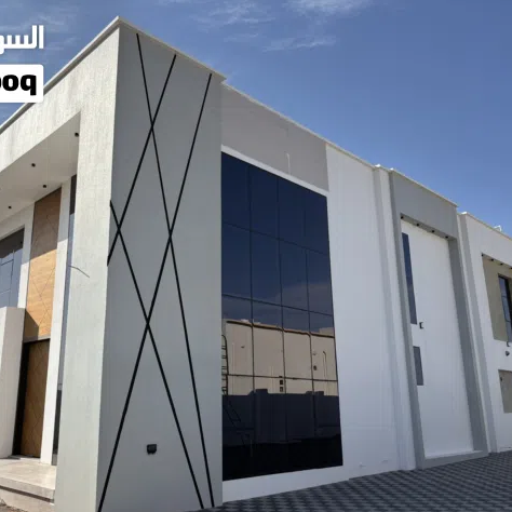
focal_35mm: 31
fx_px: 519
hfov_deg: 52.2
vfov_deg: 52.5
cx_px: 206
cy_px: 258
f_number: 1.6
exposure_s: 1/4854
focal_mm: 5.96
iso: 50
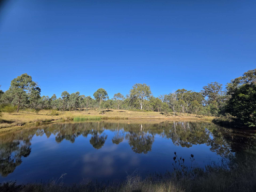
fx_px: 96
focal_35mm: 13
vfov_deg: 89.9
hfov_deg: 106.2
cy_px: 96
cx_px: 128
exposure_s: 1/1311
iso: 40
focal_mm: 2.2
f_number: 1.9
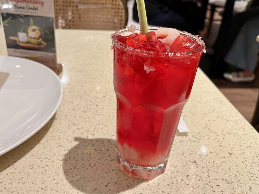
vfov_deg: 44.0
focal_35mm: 32
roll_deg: -2.0
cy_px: 81
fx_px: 239
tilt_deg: -27.8
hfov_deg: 56.6
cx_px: 110
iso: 80
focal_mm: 5.1
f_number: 1.6
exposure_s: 1/50
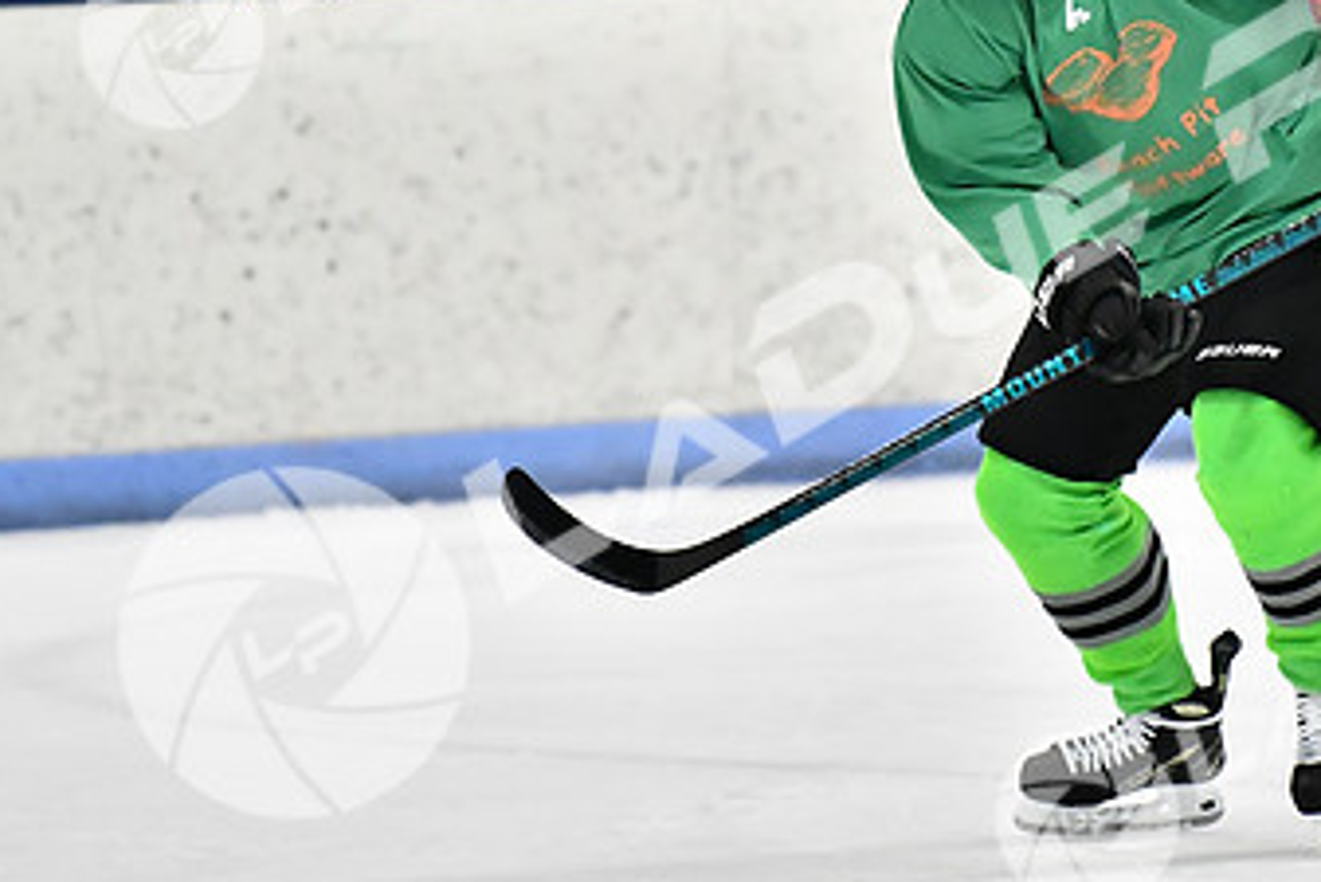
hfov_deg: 4.0
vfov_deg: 2.7
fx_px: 18941
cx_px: 988
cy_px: 241
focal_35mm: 516
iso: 6400
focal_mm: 200
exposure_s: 1/1600
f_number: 2.8
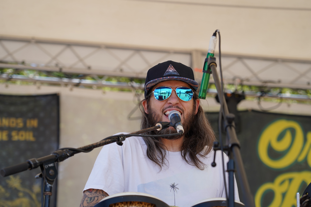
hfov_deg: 19.5
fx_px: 907
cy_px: 104
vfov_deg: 13.0
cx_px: 156
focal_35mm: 105
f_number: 5
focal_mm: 105
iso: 100
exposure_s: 1/250
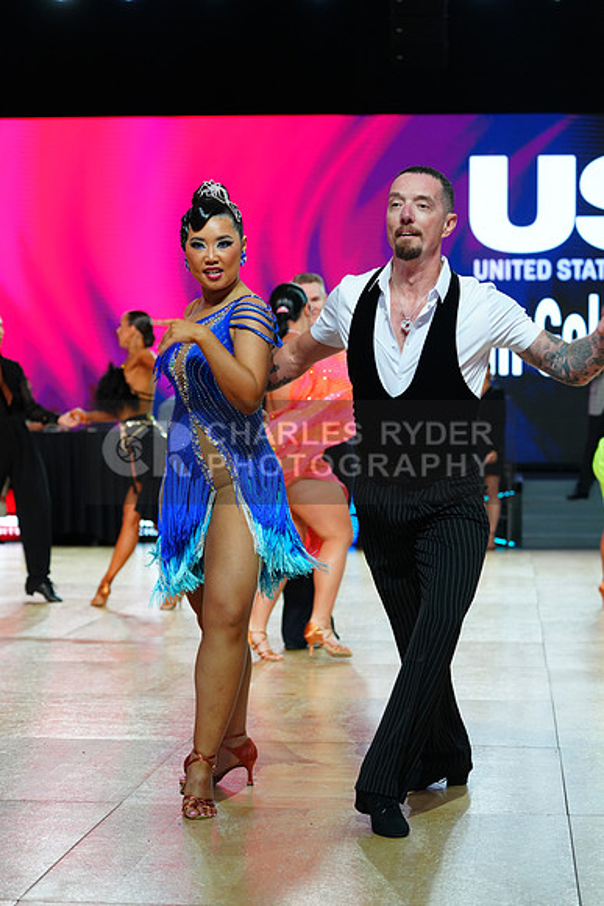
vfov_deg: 25.4
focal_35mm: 80
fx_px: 2012
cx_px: 302
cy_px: 453
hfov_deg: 17.1
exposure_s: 1/400
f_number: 4
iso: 1250
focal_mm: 80
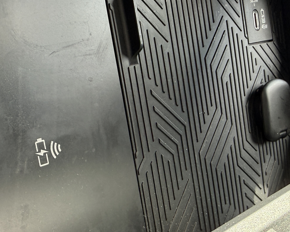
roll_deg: -12.7
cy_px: 138
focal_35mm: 48
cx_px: 98
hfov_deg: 38.4
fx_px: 412
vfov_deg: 31.4
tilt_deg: -35.7
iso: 125
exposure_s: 1/99
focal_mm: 2.22
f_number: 2.2
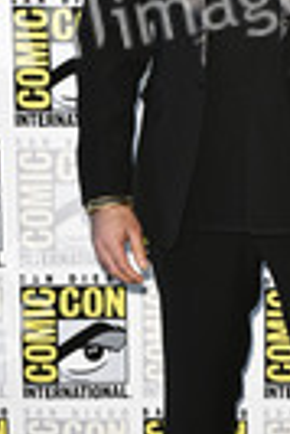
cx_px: 241
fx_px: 1410
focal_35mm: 117
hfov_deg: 11.7
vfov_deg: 17.4
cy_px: 157
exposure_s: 1/250
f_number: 5
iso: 1250
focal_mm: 39
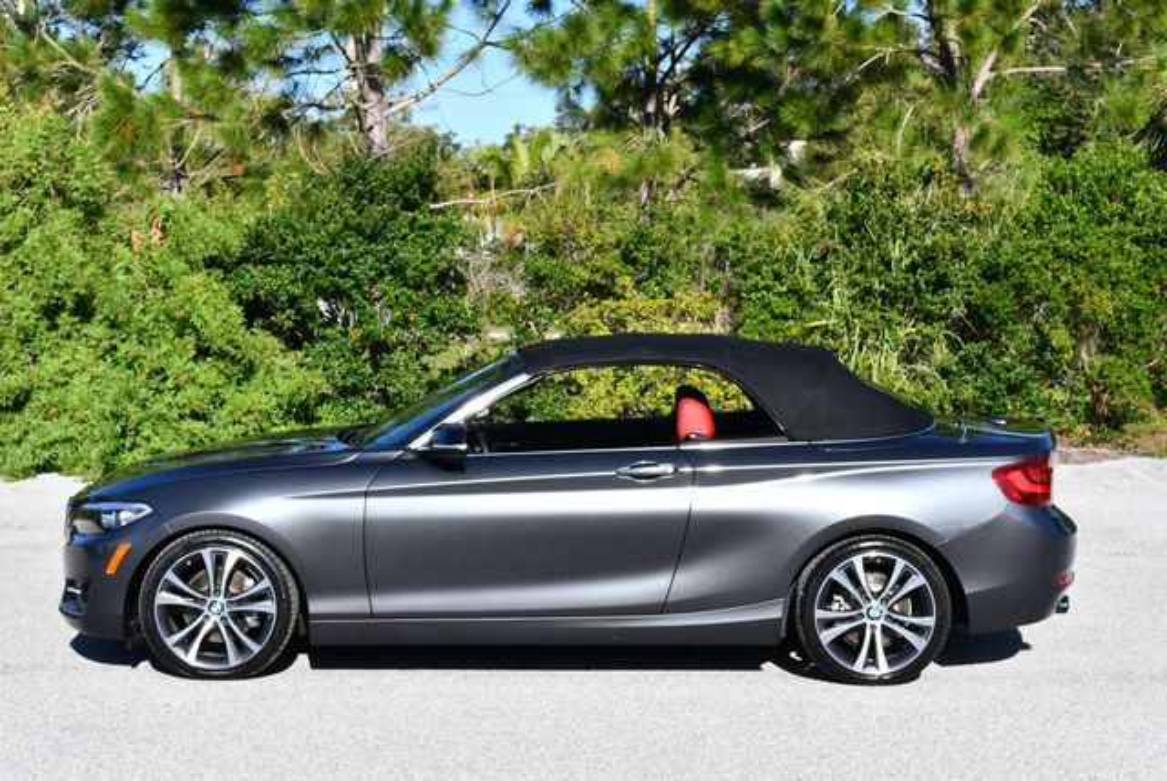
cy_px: 390
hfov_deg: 28.8
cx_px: 584
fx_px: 2271
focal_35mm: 70
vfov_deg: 19.5
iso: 125
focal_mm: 35
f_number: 8
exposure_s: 1/250
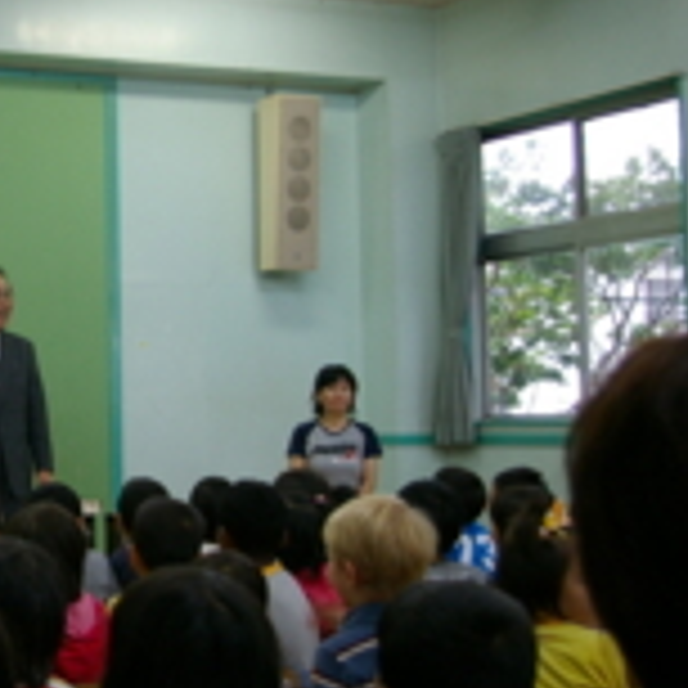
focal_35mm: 70
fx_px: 1577
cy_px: 304
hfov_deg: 22.9
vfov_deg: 24.6
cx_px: -103
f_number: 4
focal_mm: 21
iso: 400
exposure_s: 1/45
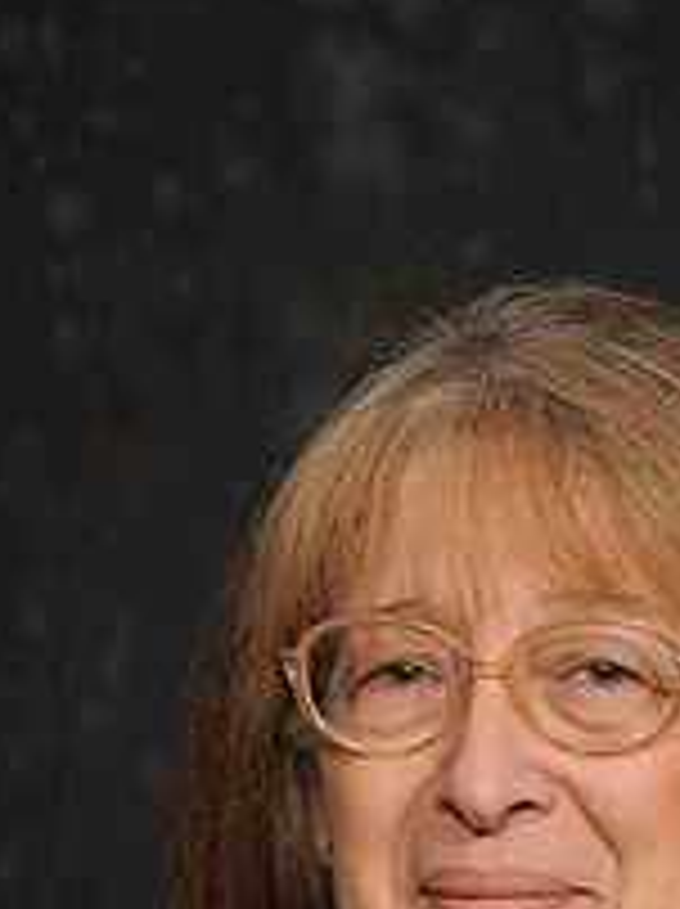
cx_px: 538
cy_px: 846
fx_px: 7586
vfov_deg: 6.8
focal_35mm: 289
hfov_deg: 5.1
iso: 200
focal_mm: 90
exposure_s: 1/60
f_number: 5.6
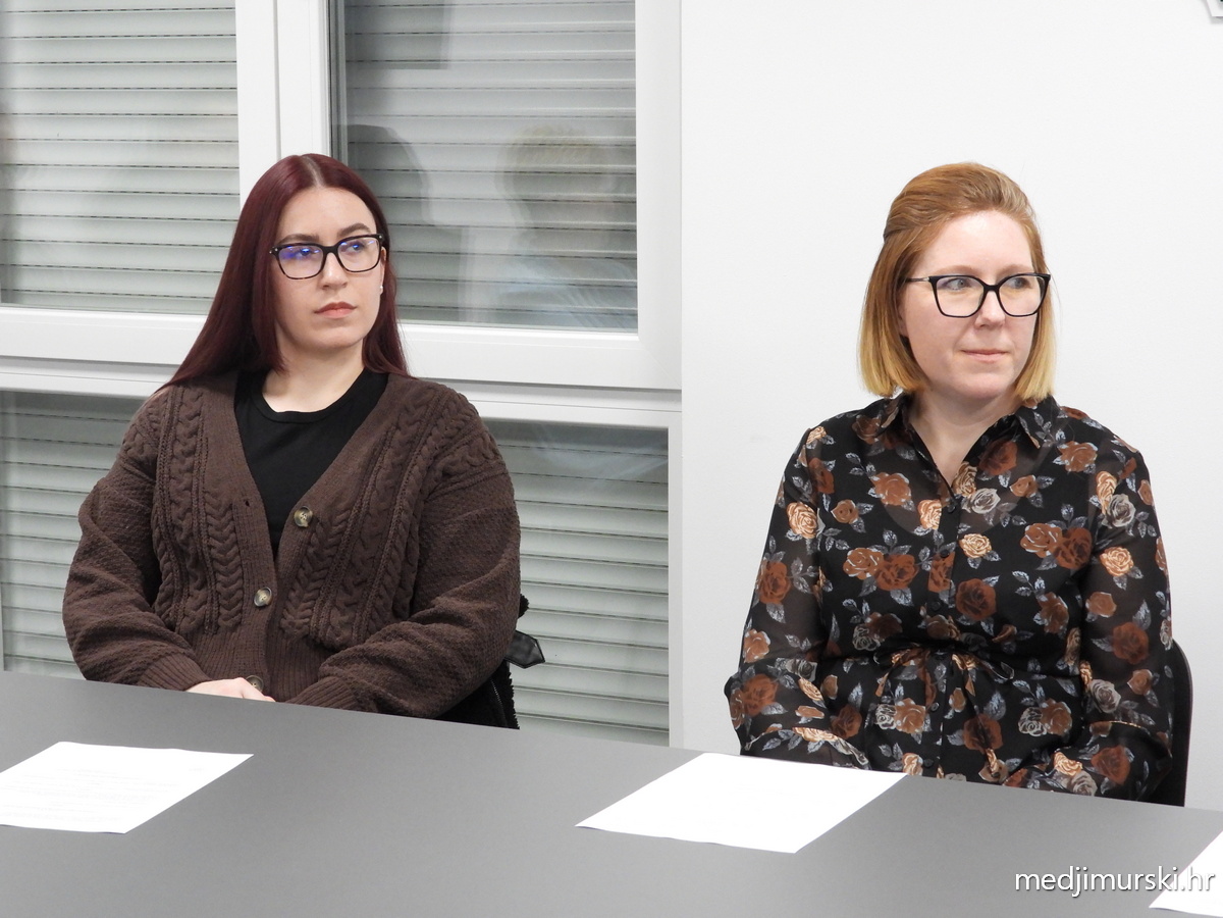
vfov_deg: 18.4
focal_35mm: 80
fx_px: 2826
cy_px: 459
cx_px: 612
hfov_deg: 24.4
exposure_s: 1/80
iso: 800
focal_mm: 14.4
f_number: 3.5
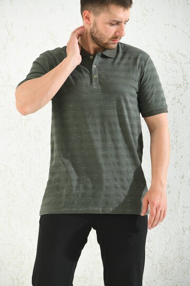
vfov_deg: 10.5
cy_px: 143
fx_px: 1544
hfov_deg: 7.0
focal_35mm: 195
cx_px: 95
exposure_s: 1/160
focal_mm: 195
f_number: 7.1
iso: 125
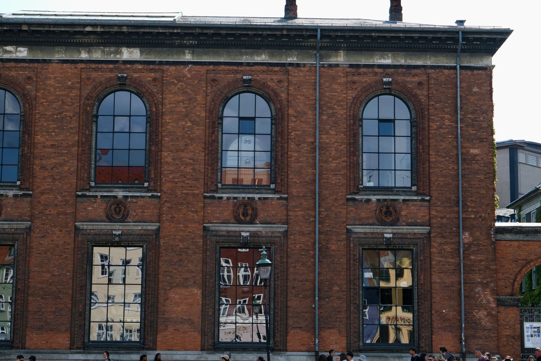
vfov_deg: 19.5
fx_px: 1052
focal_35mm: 70
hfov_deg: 28.8
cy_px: 180
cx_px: 270
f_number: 5.6
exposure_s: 1/500
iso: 200
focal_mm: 46.6
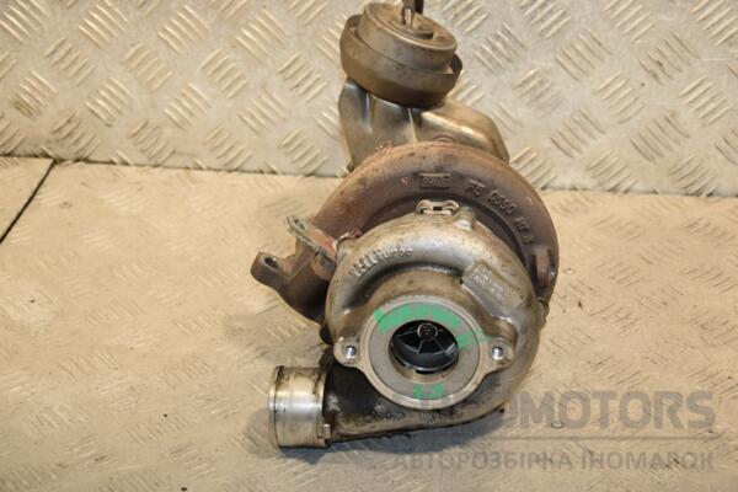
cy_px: 246
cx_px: 369
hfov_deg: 27.0
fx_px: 1537
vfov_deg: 18.2
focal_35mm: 75
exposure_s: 1/200
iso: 800
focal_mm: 50
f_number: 5
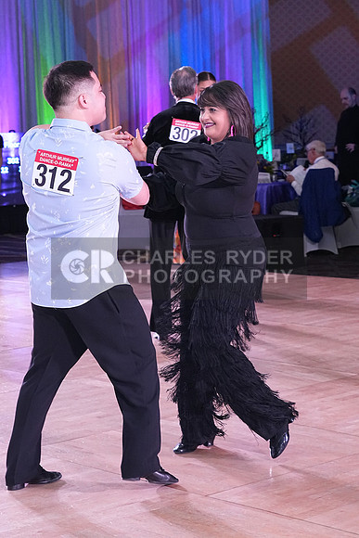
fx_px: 1315
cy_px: 269
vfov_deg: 23.1
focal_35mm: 88
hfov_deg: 15.5
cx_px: 180
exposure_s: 1/250
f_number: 6.3
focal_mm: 59
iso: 3200
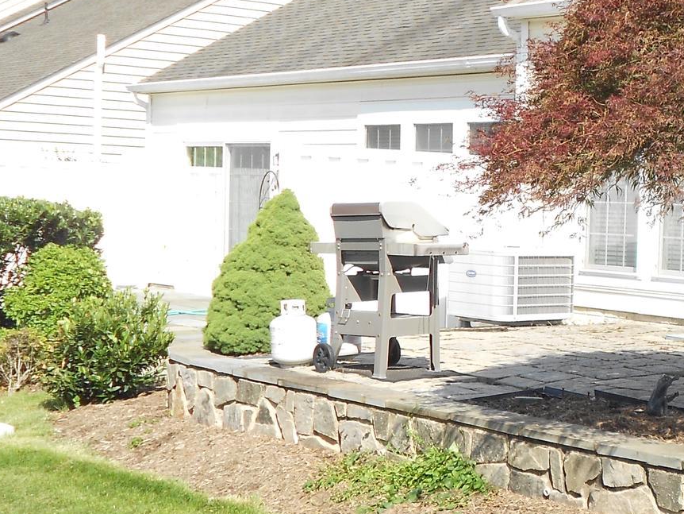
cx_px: 640
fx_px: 1502
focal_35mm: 76
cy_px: 296
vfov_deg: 19.4
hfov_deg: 24.8
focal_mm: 5.8
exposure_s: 1/400
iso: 80
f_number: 3.6
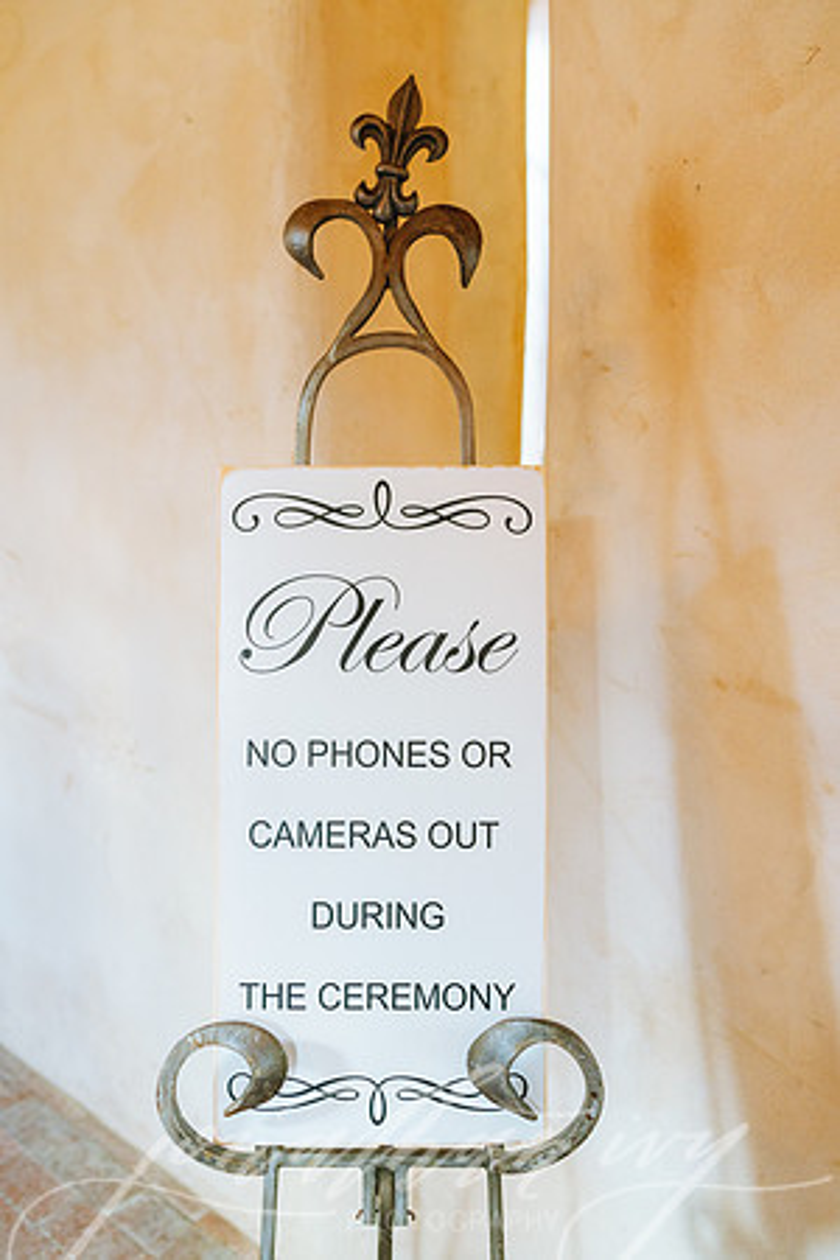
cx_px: 420
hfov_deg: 37.9
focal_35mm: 35
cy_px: 630
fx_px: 1225
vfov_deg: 54.4
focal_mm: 35
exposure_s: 1/100
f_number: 3.2
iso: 2500
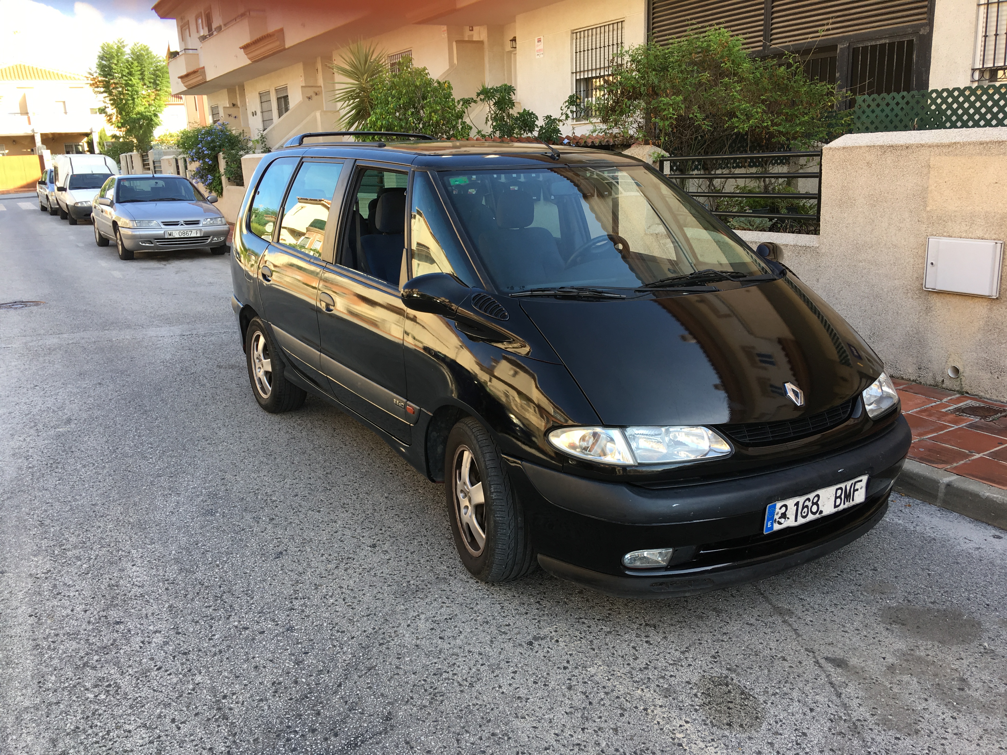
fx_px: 844
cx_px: 504
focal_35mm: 29
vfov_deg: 48.2
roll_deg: +2.3
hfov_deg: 61.7
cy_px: 378
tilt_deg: -16.0
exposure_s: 1/192
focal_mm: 4.15
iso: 25
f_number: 2.2
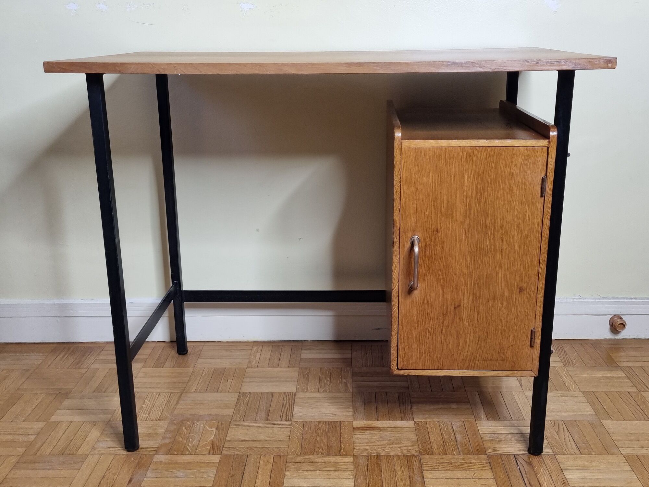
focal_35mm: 26
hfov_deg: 67.3
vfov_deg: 53.1
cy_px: 244
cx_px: 324
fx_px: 487
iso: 160
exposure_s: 1/50
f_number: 1.8
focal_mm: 5.4
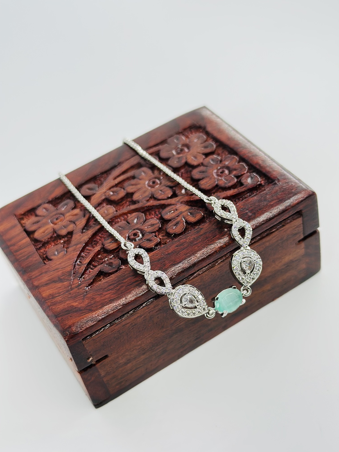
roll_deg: +13.5
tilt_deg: -43.4
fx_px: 627
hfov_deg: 30.3
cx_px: 170
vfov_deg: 39.7
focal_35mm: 48
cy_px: 226
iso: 80
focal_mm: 6.86
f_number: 1.78
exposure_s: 1/631
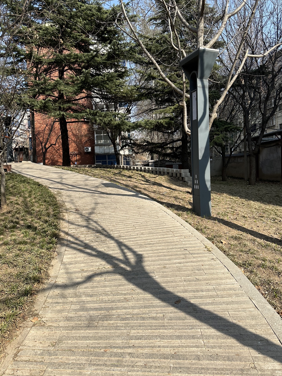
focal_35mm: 25
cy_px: 182
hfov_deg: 54.9
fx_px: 272
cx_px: 140
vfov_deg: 69.4
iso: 80
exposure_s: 1/2732
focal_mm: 6.86
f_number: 1.78
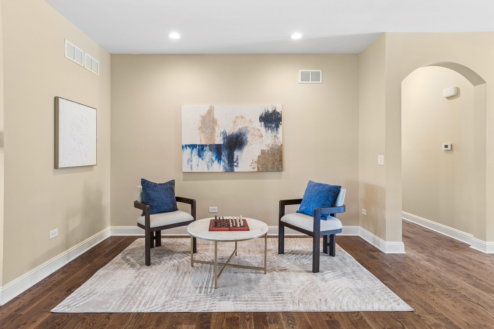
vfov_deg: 67.4
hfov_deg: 90.0
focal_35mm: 18
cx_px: 247
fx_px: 247
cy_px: 164
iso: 250
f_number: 8
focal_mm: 12
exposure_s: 1/8
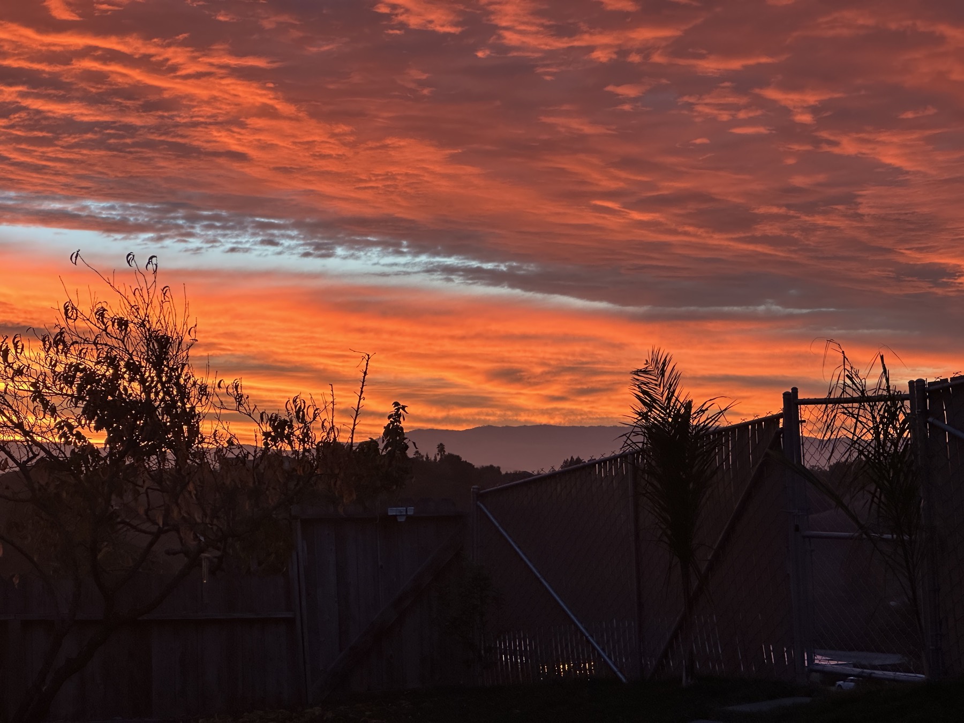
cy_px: 362
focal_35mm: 77
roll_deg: +0.0
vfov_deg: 19.1
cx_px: 482
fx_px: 2144
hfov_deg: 25.3
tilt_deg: +4.1
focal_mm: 9
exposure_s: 1/99
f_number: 2.8
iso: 100
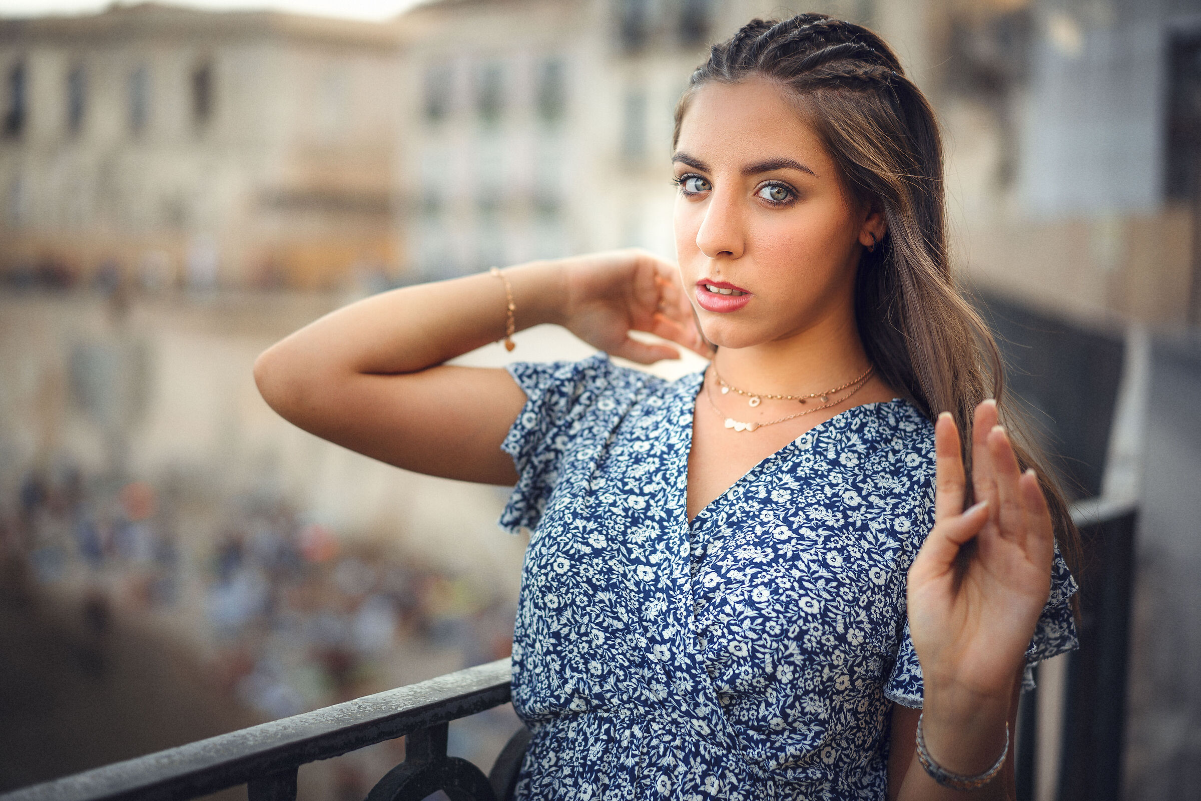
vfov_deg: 24.6
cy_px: 400
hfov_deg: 36.2
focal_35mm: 55
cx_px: 600
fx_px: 1835
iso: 100
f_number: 2
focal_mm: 55
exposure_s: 1/320
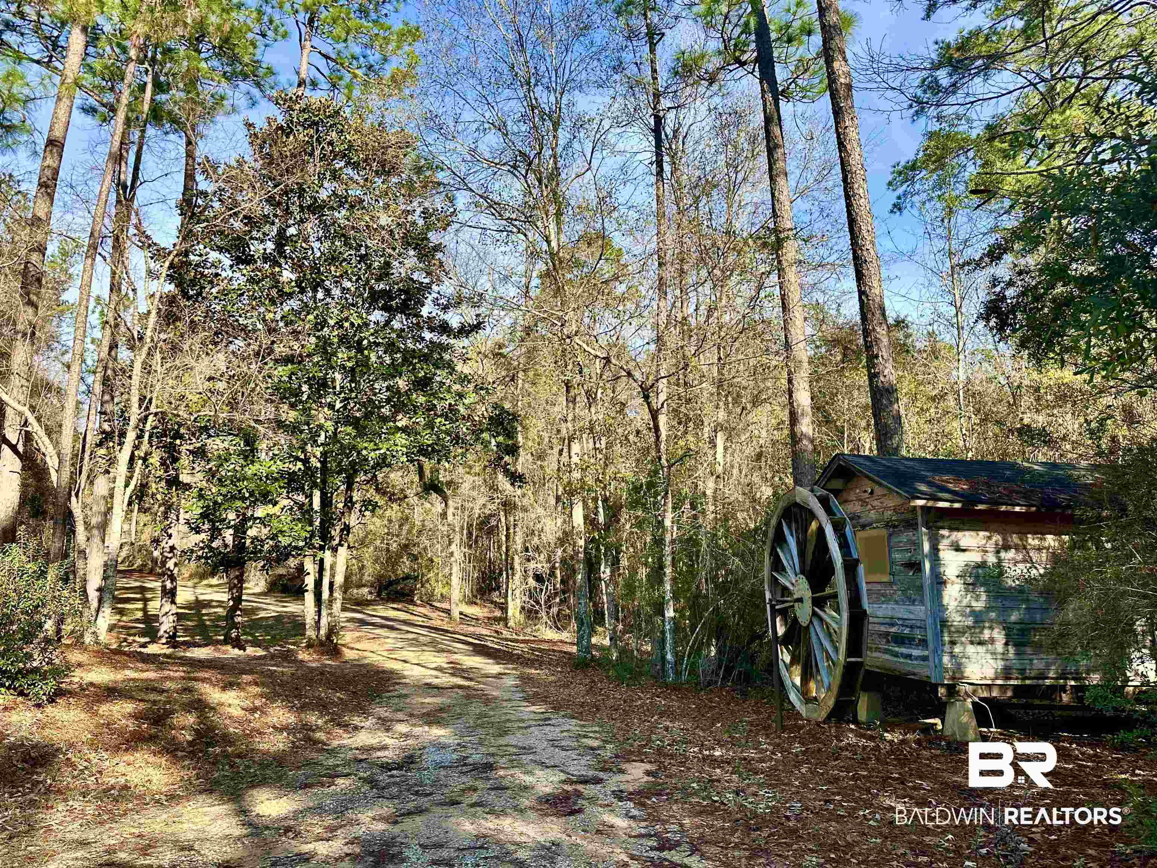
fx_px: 802
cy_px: 434
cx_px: 578
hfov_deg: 71.6
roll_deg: -1.1
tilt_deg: +10.3
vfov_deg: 56.8
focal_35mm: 24
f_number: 1.78
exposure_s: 1/1289
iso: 80
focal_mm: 6.86
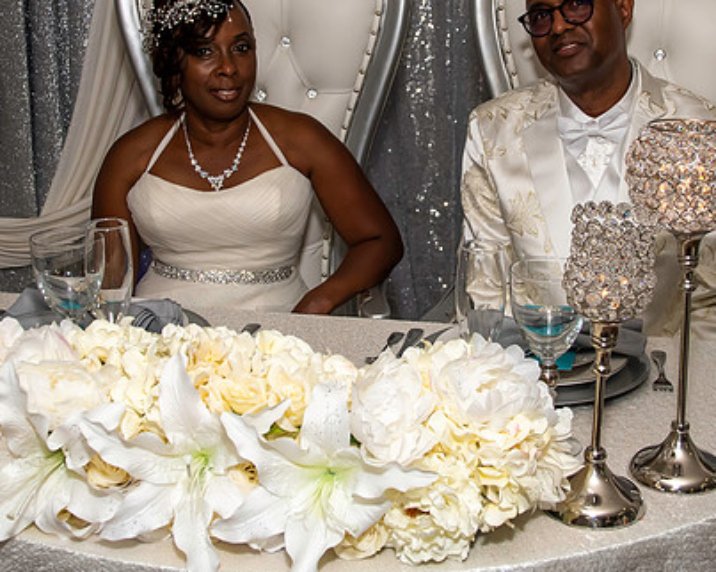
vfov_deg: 26.9
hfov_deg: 33.6
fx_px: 1186
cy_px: 163
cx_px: 384
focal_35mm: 56
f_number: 4
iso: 400
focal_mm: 16
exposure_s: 1/250
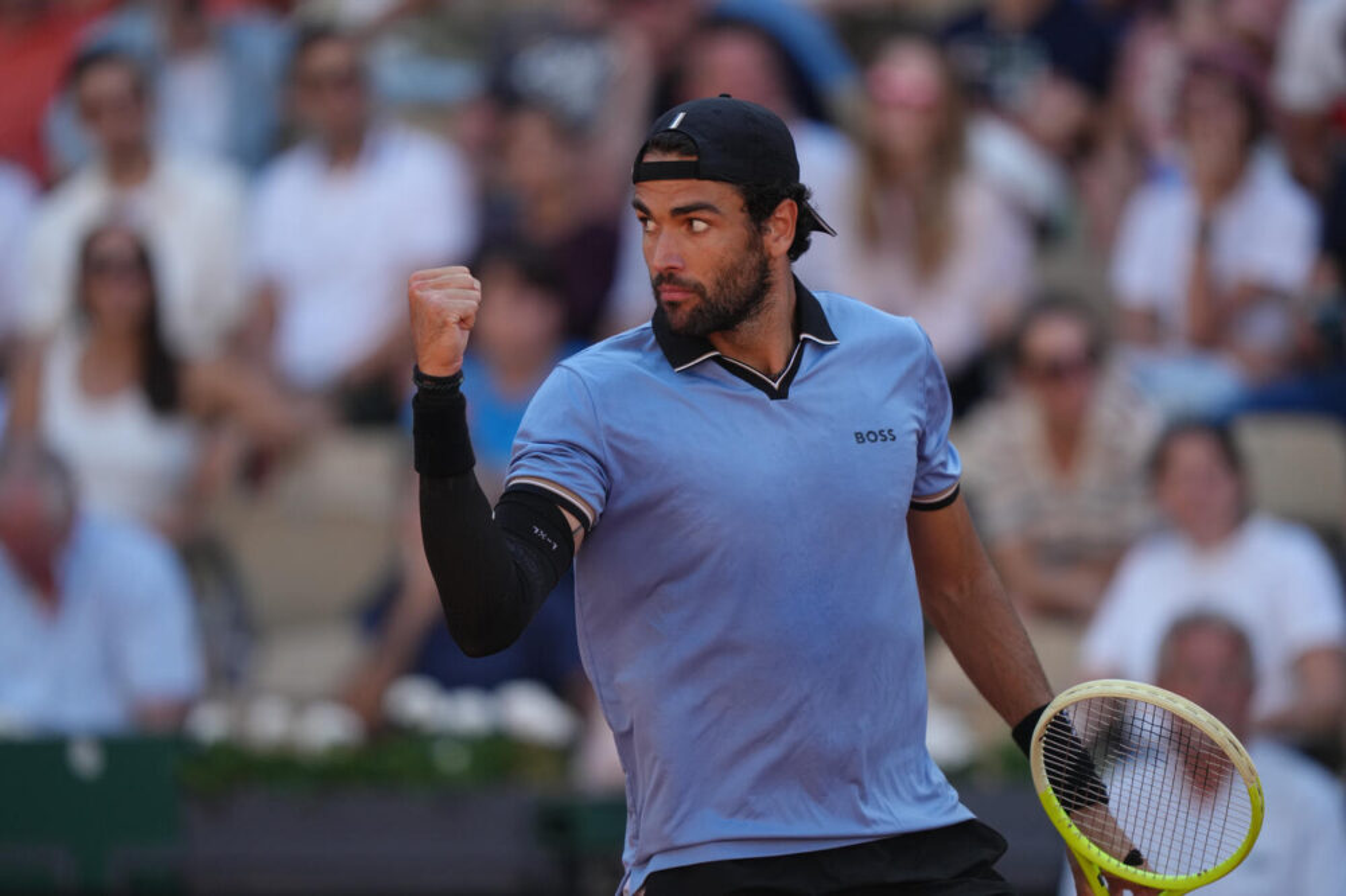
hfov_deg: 5.2
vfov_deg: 3.4
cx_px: 673
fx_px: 14950
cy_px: 448
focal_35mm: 400
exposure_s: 1/4000
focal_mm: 400
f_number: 2.8
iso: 1000
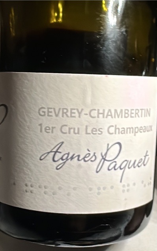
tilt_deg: -42.9
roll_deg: -0.9
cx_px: 69
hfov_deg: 38.3
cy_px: 126
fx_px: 226
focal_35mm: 33
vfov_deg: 58.1
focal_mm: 2.22
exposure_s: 1/50
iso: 160
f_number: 2.2
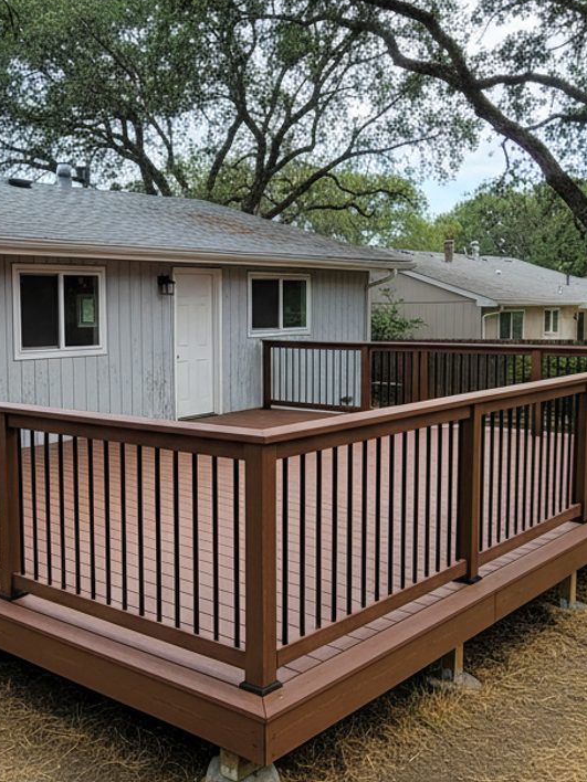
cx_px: 203
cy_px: 384
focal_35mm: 39
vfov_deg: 47.9
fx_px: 882
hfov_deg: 36.5
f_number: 1.8
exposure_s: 1/328
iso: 1128
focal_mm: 6.4
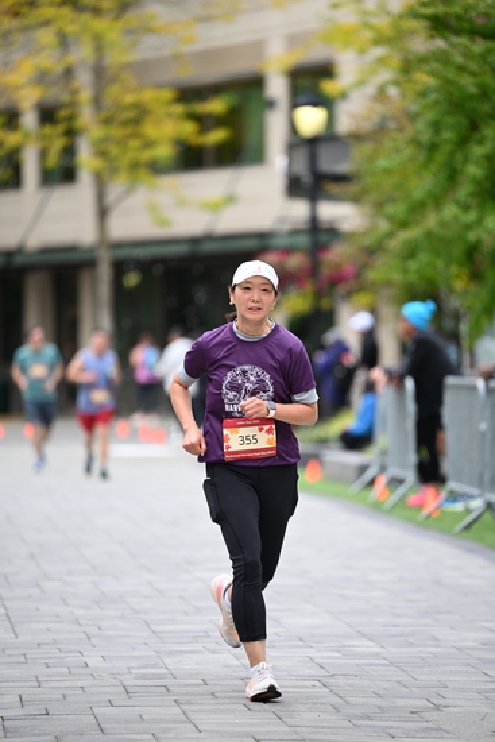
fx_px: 4122
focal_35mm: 200
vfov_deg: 10.3
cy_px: 371
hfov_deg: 6.9
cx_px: 248
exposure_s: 1/2000
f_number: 2.8
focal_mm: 200
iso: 640
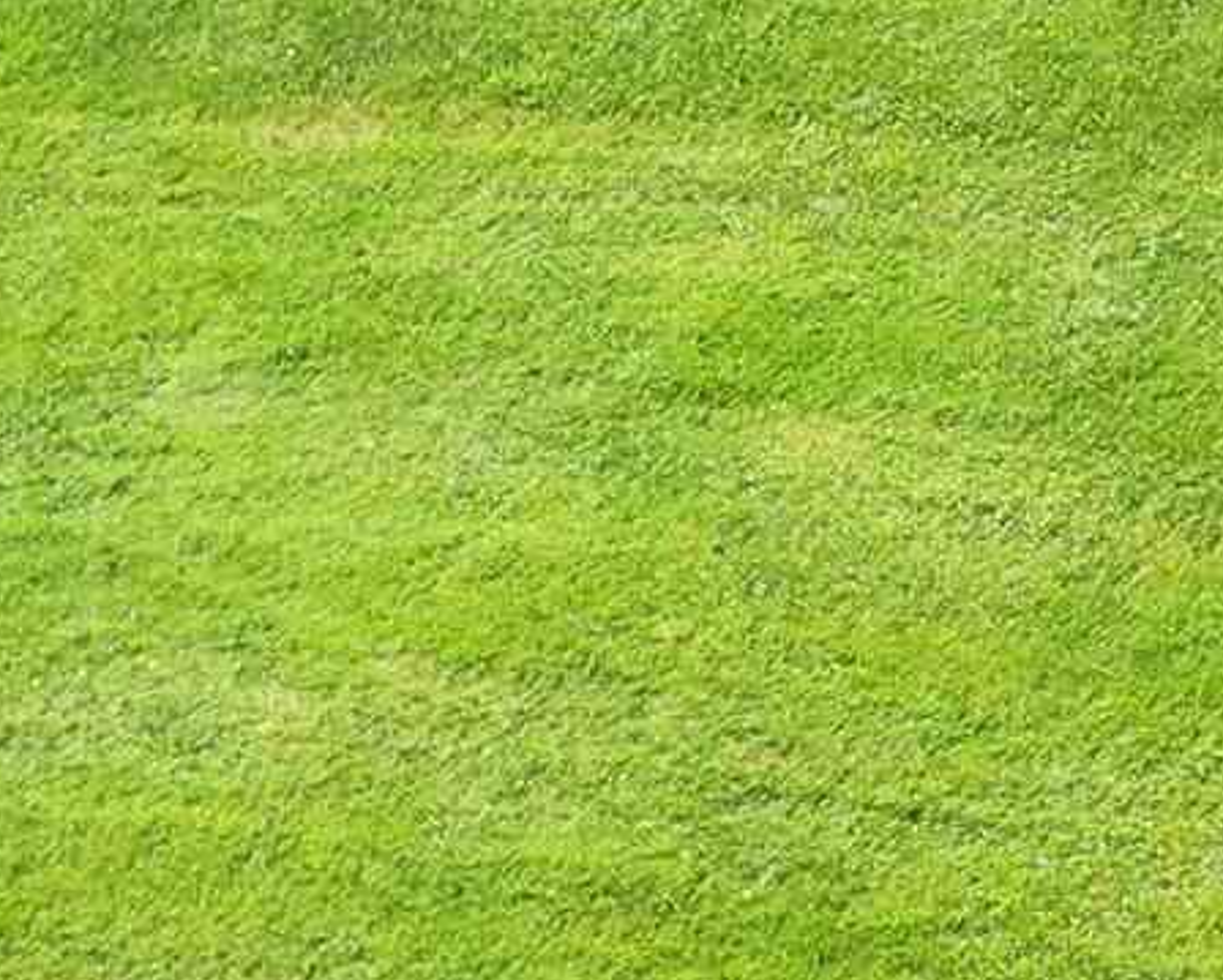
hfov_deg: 9.6
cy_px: -1534
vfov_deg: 7.8
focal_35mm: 180
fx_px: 6520
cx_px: 2883
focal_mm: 10.26
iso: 100
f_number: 4.5
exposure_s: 1/200
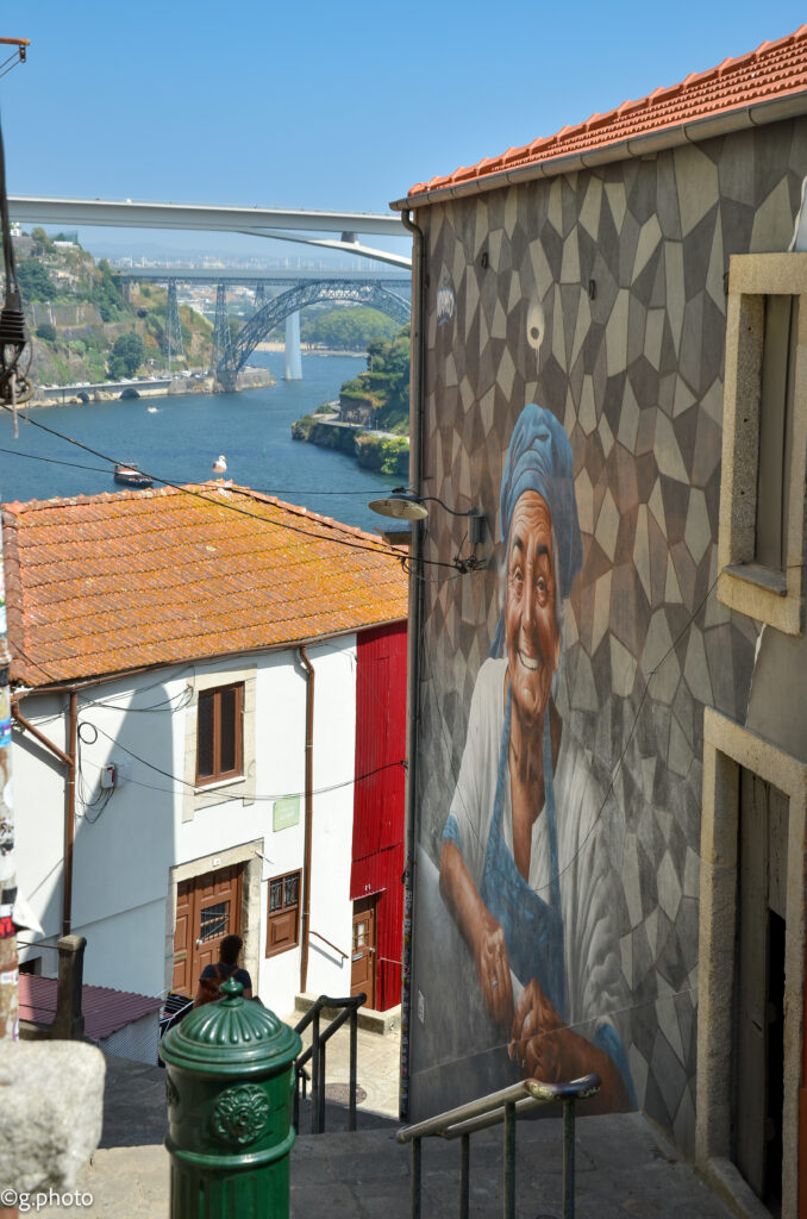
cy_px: 610
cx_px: 404
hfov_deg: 22.5
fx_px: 2027
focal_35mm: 60
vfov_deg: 33.5
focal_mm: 40
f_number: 7.1
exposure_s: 1/400
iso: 100
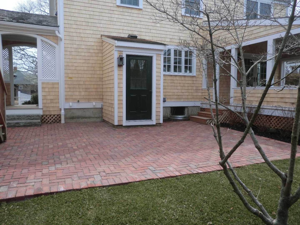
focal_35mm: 27
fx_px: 234
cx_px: 150
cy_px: 112
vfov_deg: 51.4
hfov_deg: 65.3
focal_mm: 4.9
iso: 50
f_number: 3.2
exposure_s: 1/500
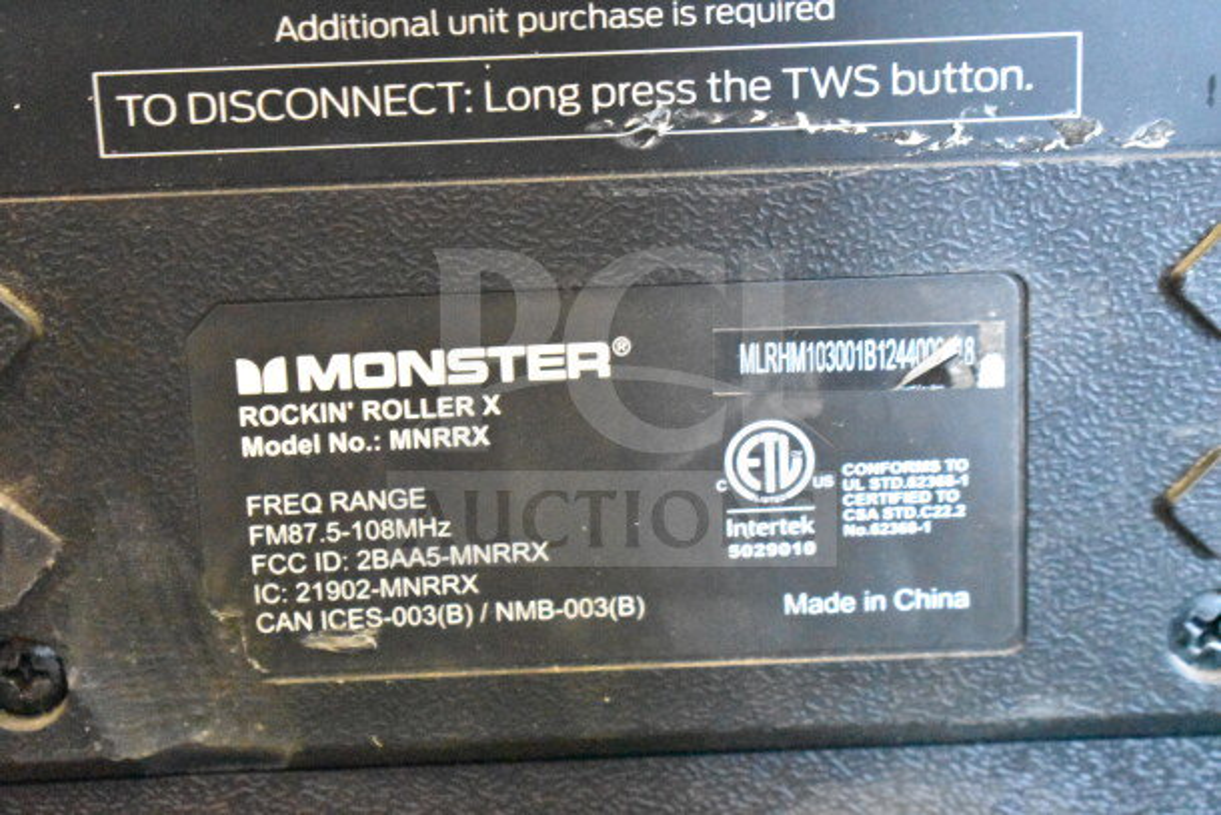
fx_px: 2799
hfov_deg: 24.6
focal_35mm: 82
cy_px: 408
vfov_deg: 16.6
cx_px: 610
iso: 25600
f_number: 5.6
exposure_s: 1/60
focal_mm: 55
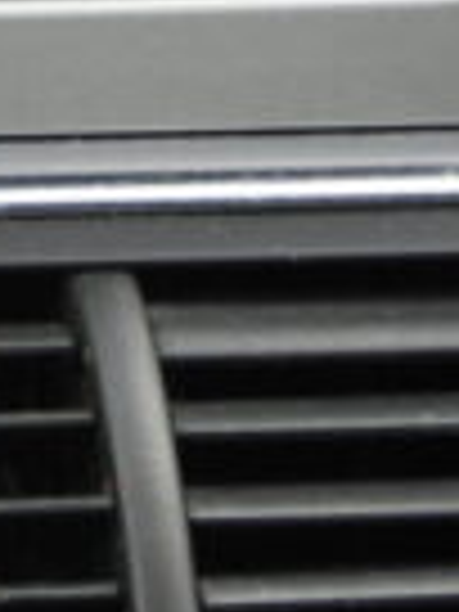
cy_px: -576
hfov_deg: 2.7
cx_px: -477
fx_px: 9724
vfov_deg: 3.6
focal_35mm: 550
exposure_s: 1/60
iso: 125
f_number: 4
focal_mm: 18.9
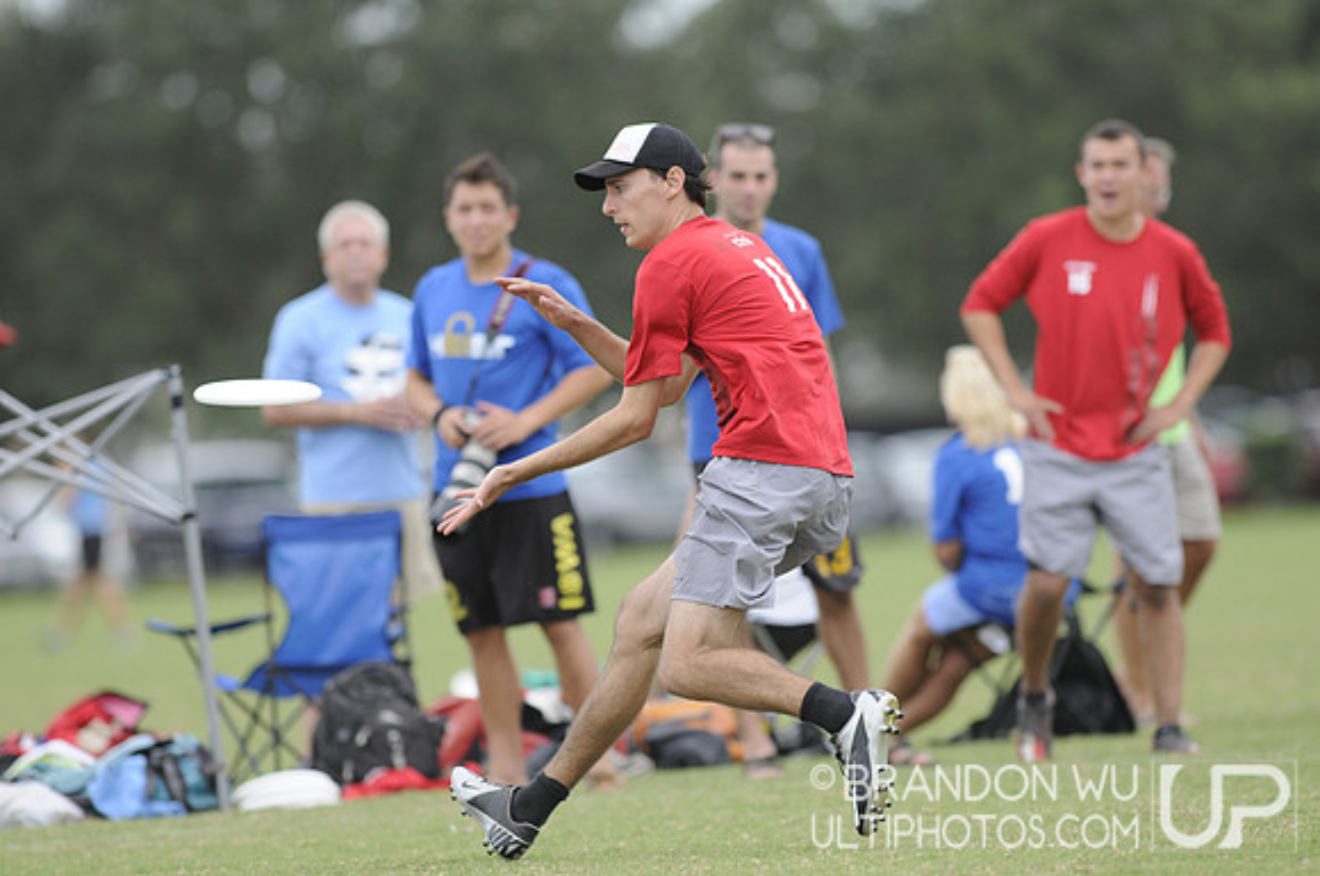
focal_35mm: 450
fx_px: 16477
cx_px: 660
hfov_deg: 4.6
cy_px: 438
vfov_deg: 3.0
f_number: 2.8
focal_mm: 300
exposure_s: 1/1250
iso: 320
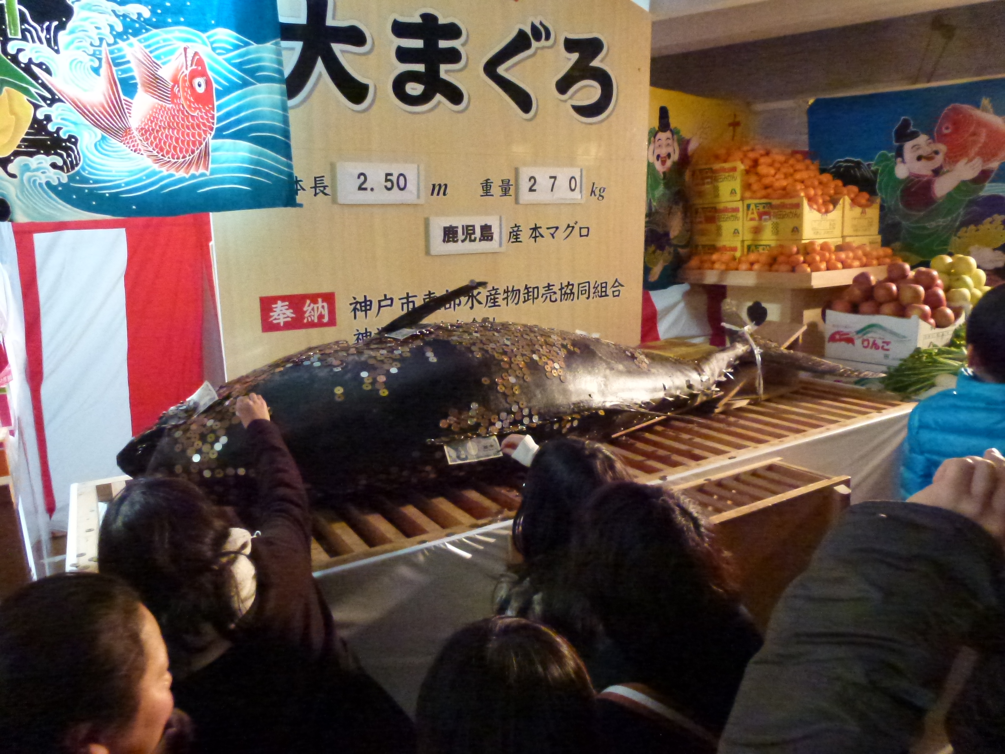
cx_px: 502
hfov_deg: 71.6
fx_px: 697
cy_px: 377
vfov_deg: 56.8
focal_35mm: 24
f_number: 3.3
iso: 1600
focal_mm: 4.3
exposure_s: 1/100
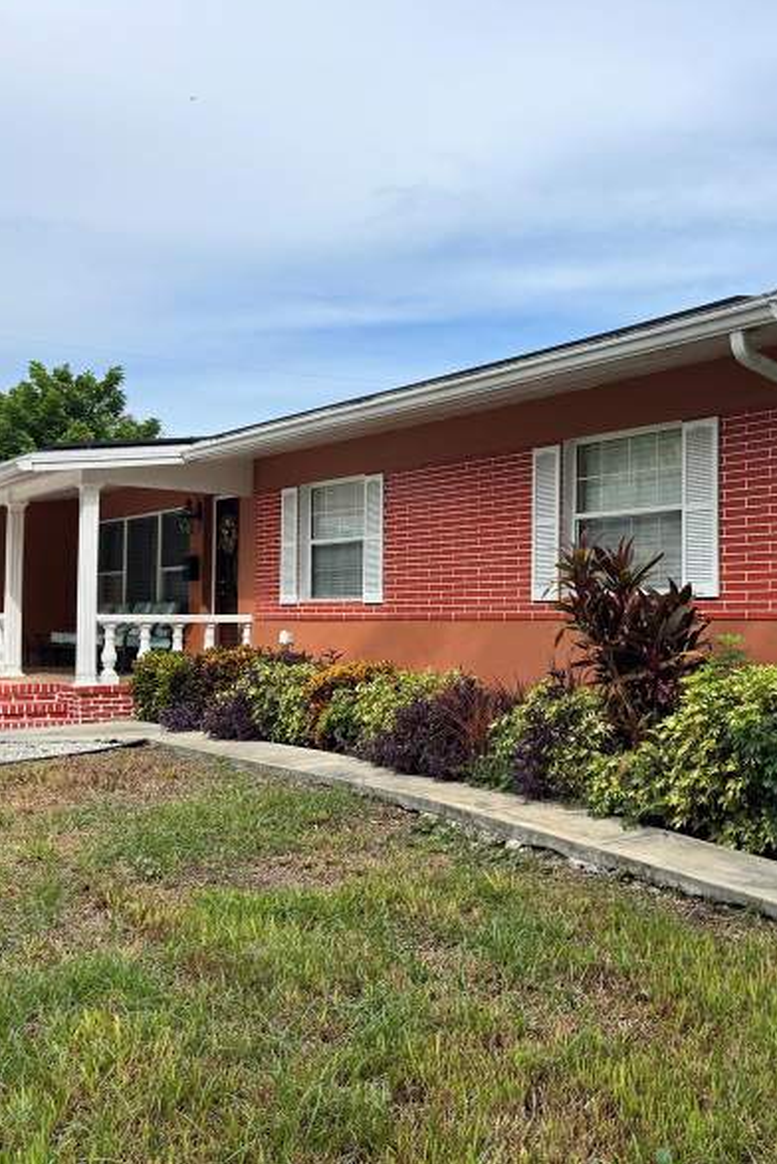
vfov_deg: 55.8
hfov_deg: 37.2
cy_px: 573
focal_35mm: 34
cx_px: 650
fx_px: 1099
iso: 80
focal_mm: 6.76
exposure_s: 1/3096
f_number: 1.78
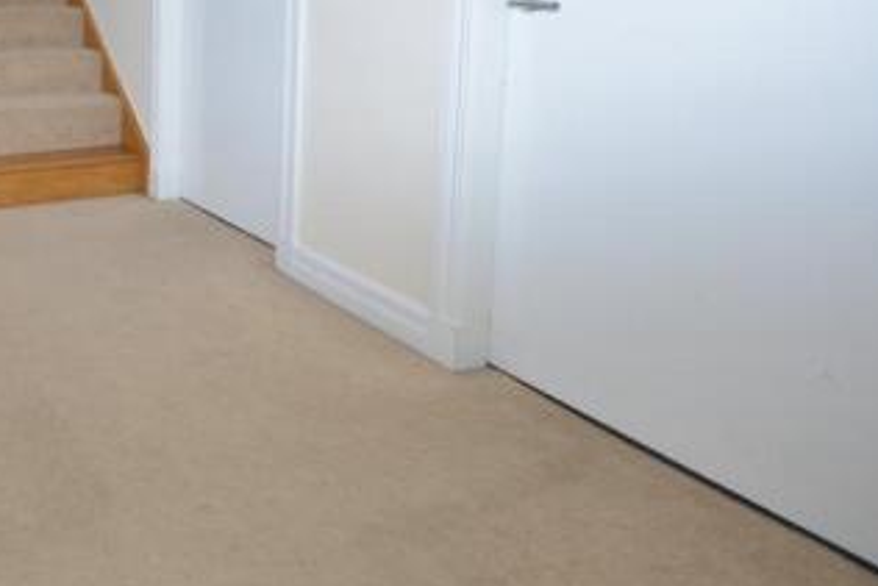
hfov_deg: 53.0
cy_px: 49
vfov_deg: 39.1
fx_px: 756
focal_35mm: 31
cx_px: 92
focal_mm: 10
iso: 320
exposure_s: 1/125
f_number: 5.6
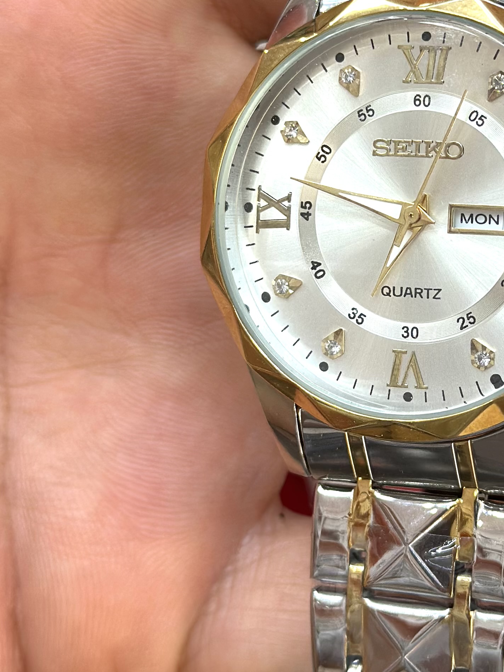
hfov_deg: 14.4
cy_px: 213
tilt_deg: -26.9
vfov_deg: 19.2
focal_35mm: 102
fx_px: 1980
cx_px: 428
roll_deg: +3.9
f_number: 1.78
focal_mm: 6.86
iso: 80
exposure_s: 1/315
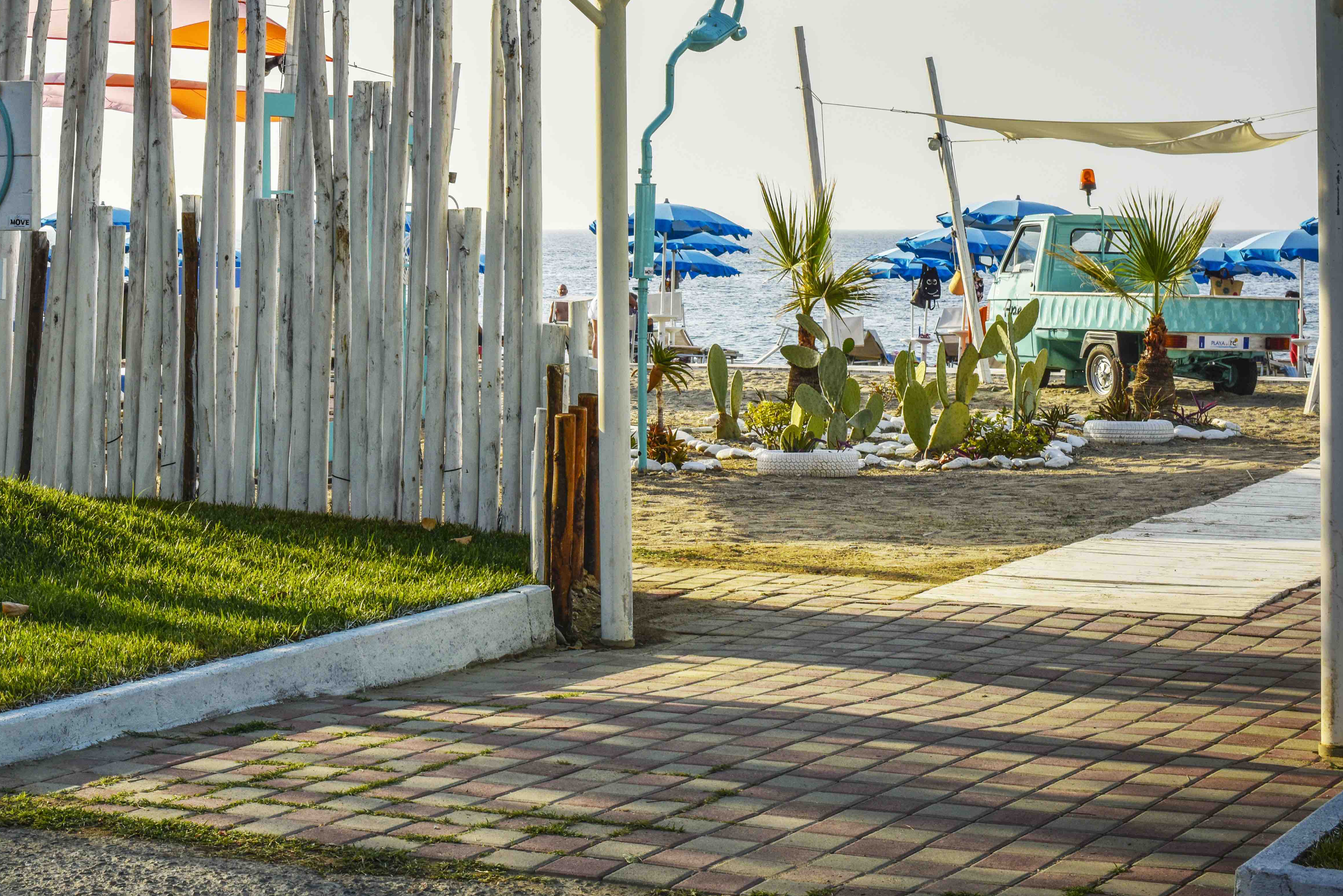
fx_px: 2948
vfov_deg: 17.2
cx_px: 384
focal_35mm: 79
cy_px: 269
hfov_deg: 25.4
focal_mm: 50
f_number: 14
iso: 200
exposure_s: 1/200
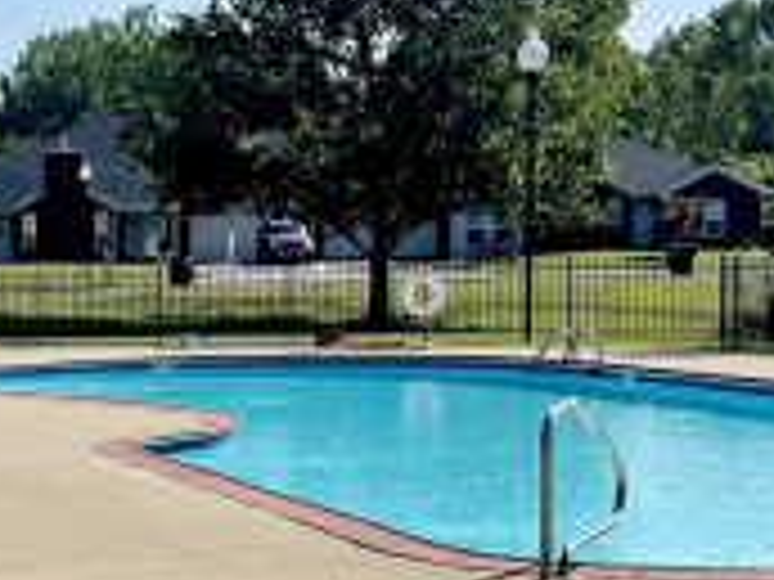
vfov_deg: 15.2
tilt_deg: -5.4
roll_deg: +1.1
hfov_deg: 19.4
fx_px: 2169
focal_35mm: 97
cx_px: -83
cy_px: 445
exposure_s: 1/4902
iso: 32
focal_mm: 5.1
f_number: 1.6
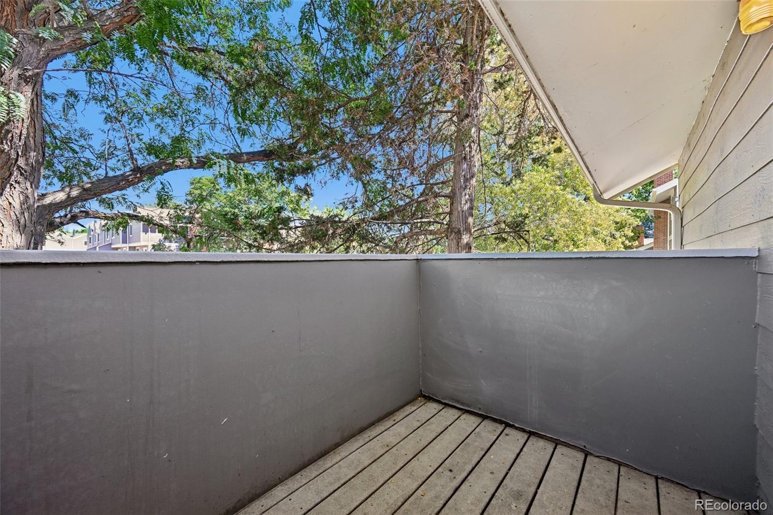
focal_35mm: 14
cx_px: 386
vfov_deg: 81.2
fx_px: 301
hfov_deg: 104.3
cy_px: 258
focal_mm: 14
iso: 125
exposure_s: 1/15
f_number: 9
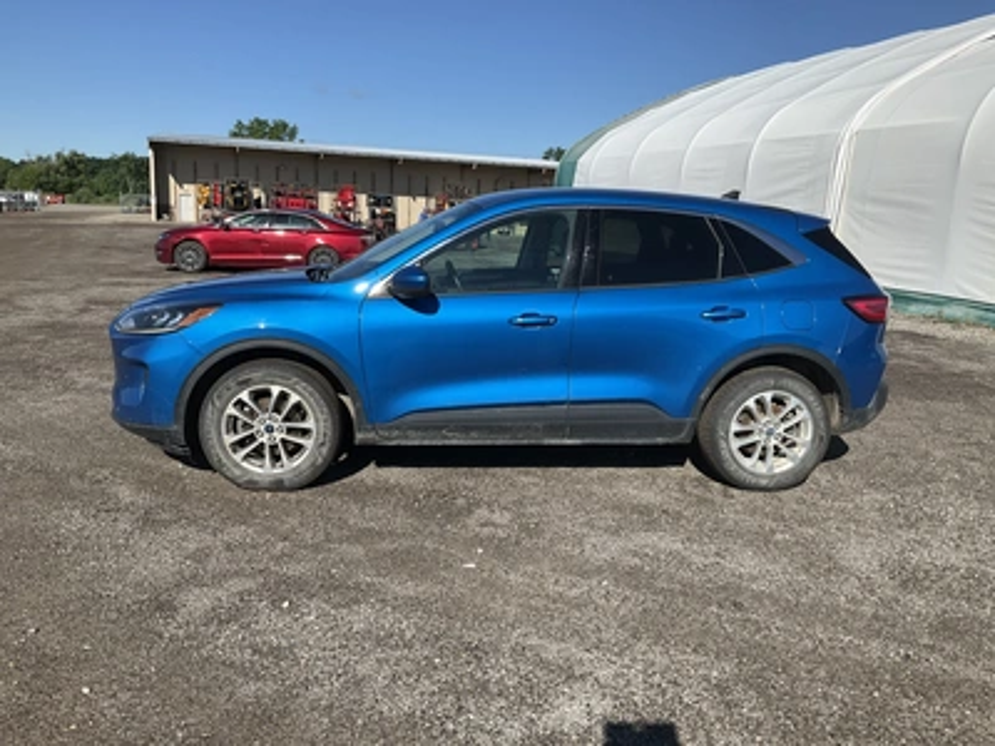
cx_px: 498
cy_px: 373
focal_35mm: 29
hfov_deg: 61.7
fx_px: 834
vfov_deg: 48.2
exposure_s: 1/2227
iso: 25
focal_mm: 3
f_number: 1.8
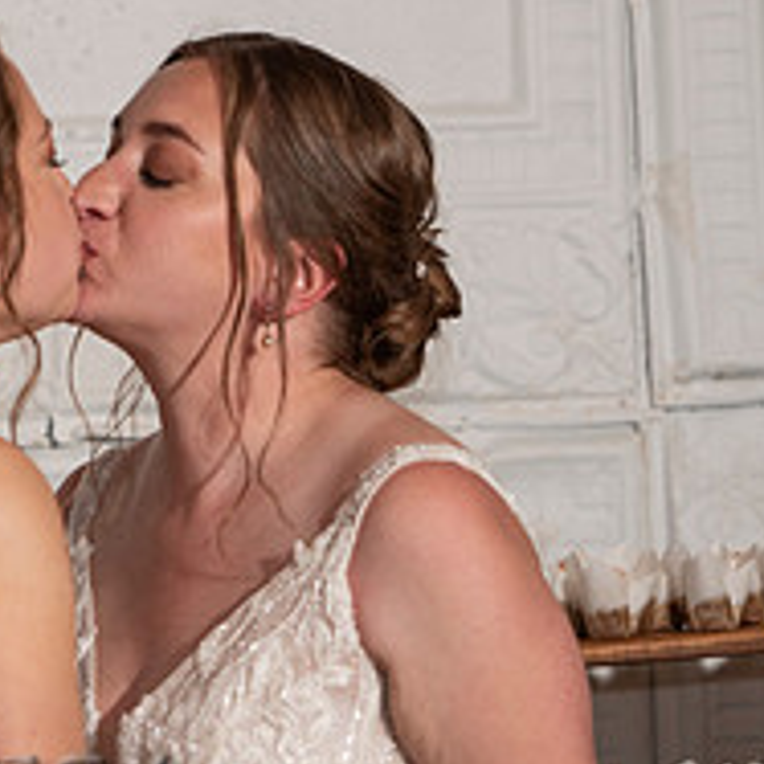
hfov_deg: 5.1
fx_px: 8615
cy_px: 443
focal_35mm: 345
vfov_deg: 5.1
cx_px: -257
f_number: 2.8
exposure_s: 1/200
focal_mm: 120
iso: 160
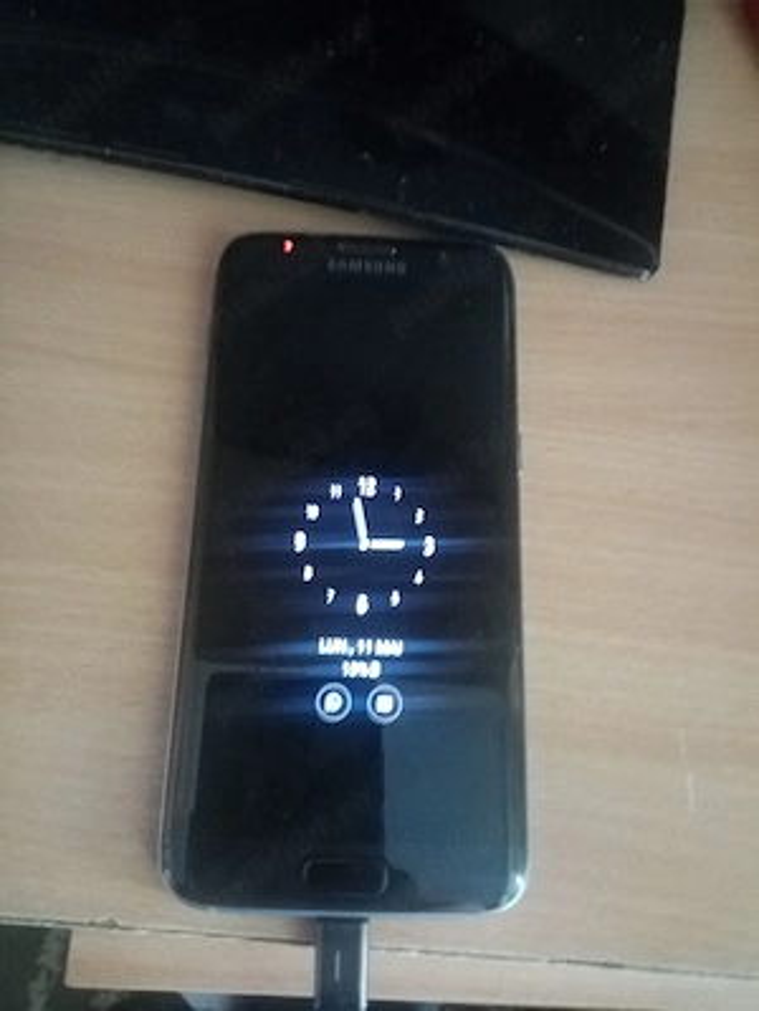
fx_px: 760
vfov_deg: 67.3
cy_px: 506
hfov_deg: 53.1
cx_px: 380
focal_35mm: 26
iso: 2820
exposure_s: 1/12.5
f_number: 1.8
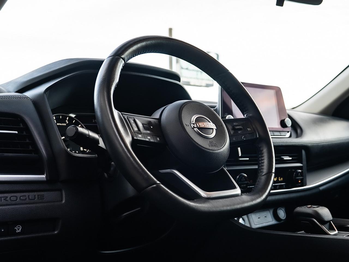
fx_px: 452
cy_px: 131
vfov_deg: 32.3
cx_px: 205
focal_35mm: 45
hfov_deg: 42.0
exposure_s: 1/60
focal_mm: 24
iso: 250
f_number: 4
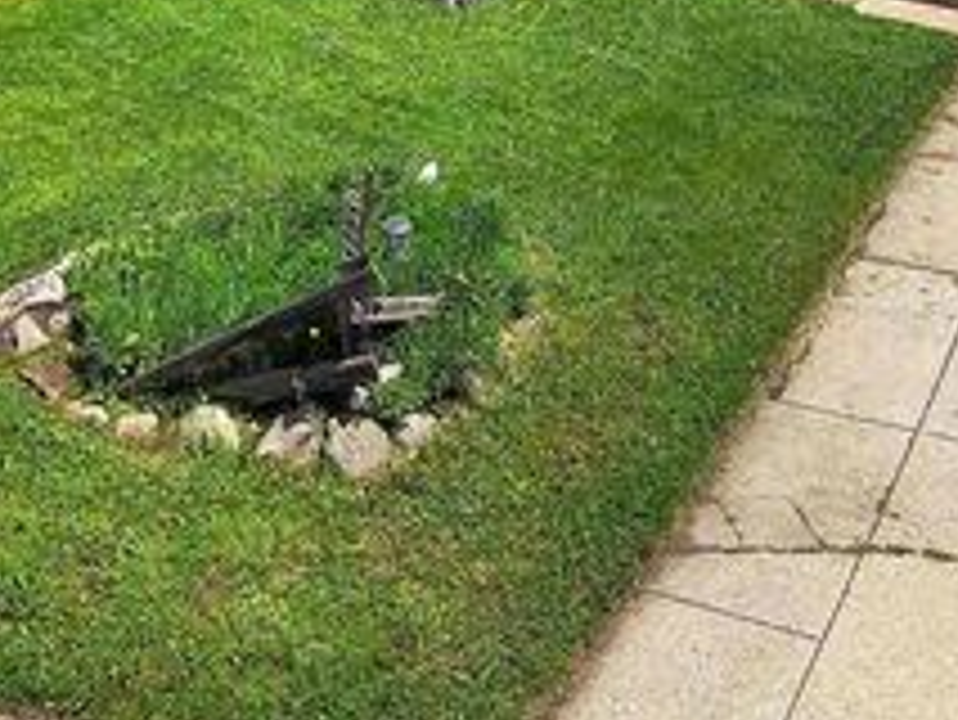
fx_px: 1745
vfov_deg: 21.6
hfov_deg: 30.7
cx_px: 499
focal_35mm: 63
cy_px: -140
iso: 103
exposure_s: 1/3856
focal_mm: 3.7
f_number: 2.8
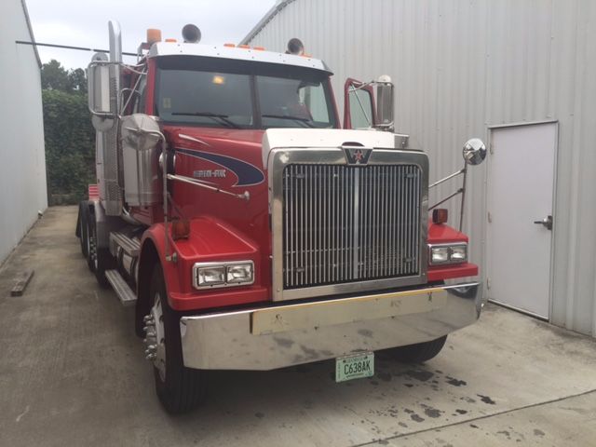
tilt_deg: -7.3
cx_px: 298
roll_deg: -0.3
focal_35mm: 29
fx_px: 499
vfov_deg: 48.2
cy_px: 224
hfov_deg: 61.7
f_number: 2.2
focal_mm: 4.15
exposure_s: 1/335
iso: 32
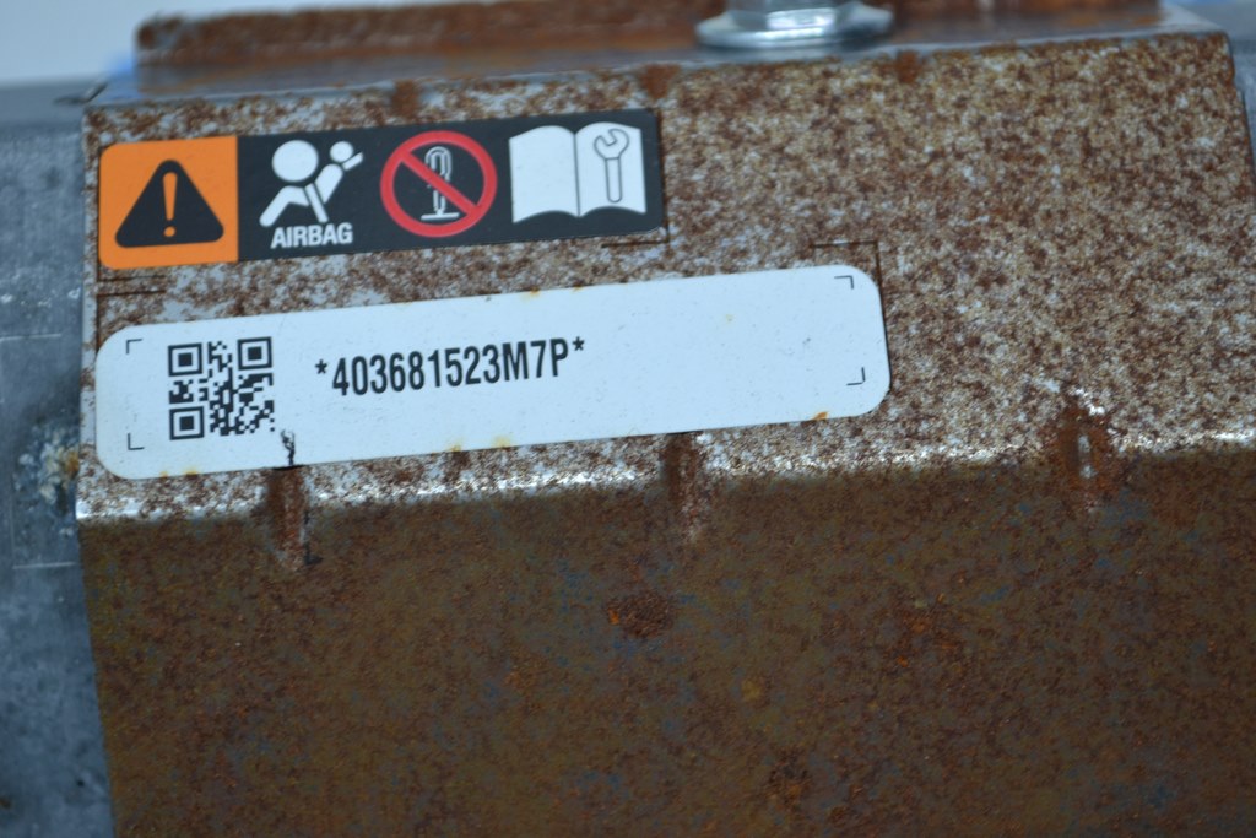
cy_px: 419
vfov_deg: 16.6
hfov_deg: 24.6
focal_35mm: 82
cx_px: 628
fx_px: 2879
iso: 400
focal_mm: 55
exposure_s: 1/80
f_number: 5.6
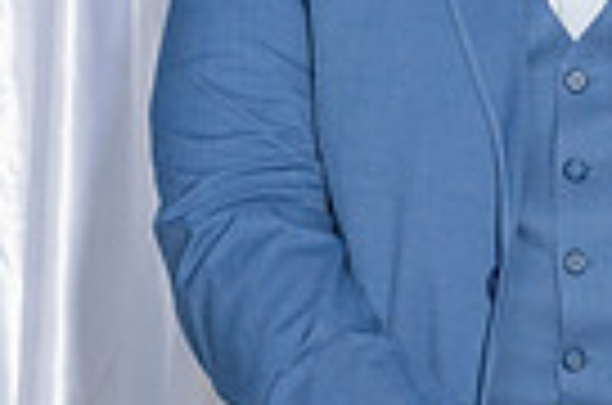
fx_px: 4935
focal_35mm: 291
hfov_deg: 7.0
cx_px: 846
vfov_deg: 4.6
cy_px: -326
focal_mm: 68
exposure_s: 1/160
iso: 800
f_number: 5.6
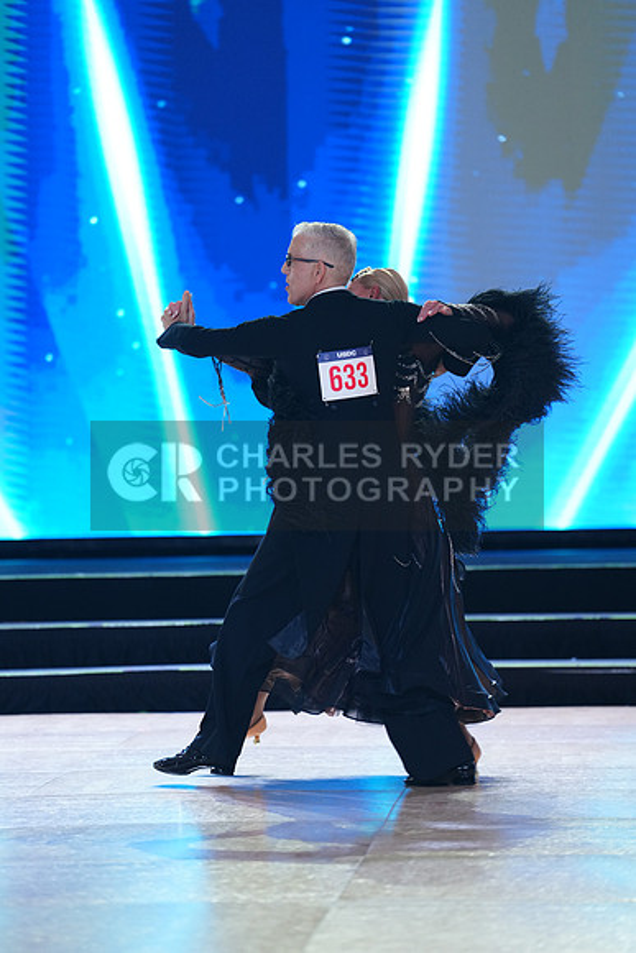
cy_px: 476
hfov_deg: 8.6
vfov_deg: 12.9
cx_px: 318
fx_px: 4211
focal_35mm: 159
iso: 1000
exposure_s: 1/500
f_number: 2.8
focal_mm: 159
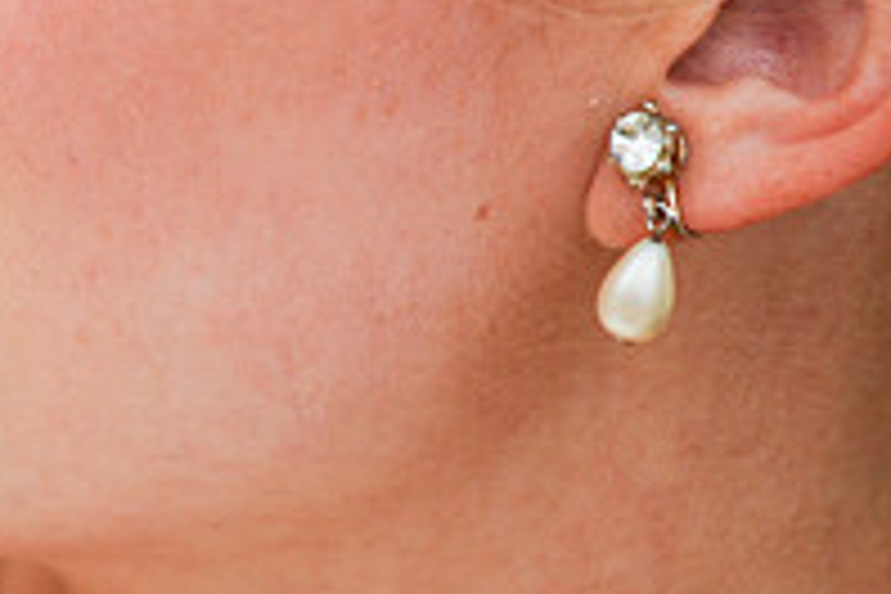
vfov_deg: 2.3
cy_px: 234
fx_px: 14502
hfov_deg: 3.5
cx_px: 86
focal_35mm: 586
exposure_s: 1/100
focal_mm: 200
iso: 400
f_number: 4.5
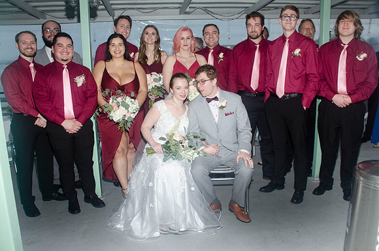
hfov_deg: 64.1
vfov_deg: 45.0
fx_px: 303
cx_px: 196
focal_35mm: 29
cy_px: 117
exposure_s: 1/60
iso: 400
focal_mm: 18
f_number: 5.6
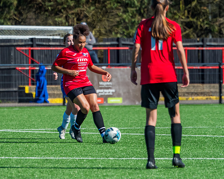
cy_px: 114
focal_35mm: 452
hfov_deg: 4.3
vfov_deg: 3.4
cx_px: 77
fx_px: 2997
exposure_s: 1/3200
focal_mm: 210
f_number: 4
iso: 400
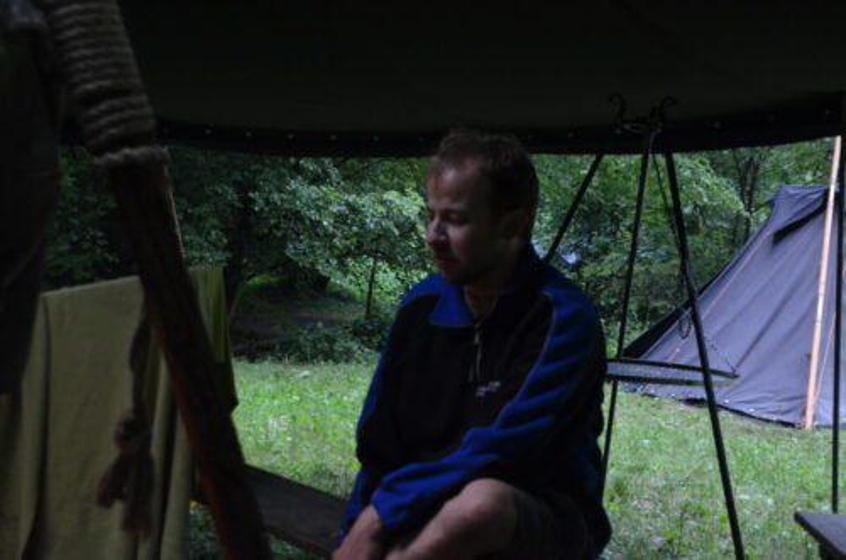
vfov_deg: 27.9
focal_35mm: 48
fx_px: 1125
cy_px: 280
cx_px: 423
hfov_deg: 41.2
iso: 2000
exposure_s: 1/30
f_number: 4.2
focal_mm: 32
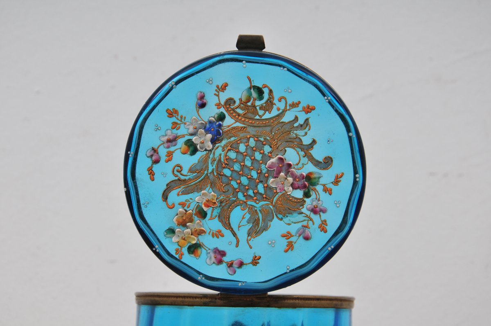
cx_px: 246
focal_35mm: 93
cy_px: 163
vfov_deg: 14.7
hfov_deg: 21.9
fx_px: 1267
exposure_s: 1/200
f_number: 8
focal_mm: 62
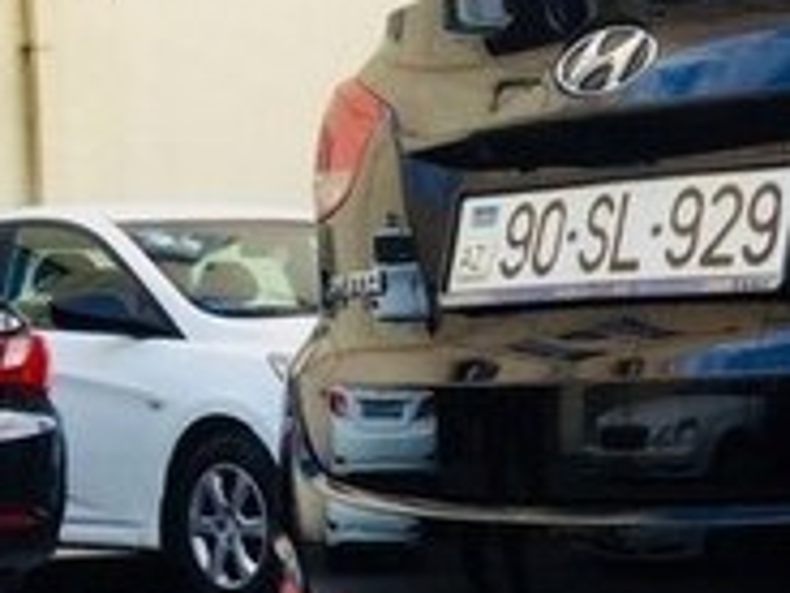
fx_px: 2373
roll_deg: +1.8
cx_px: 1301
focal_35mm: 104
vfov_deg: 14.2
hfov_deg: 16.6
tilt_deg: -2.7
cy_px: 346
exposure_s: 1/167
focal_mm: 4.15
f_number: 2.2
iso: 32
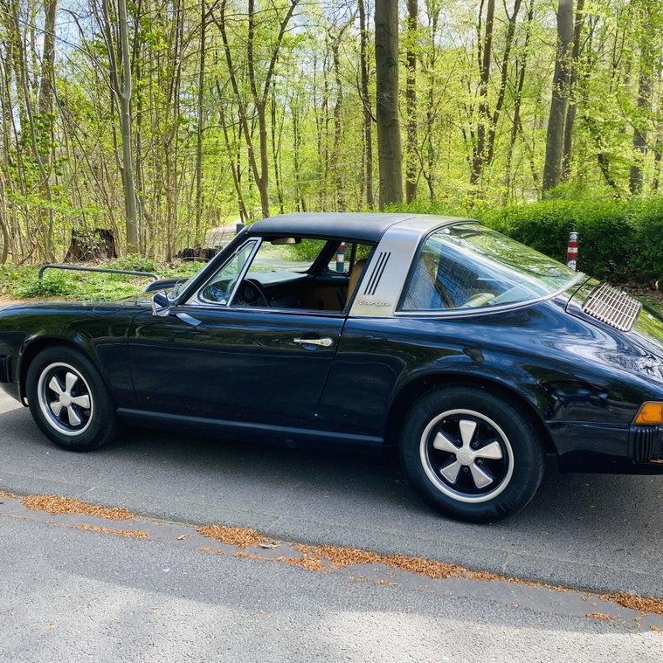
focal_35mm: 31
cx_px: 383
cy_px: 328
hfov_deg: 52.3
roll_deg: -1.8
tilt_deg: -10.1
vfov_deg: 52.5
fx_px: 672
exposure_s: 1/287
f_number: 1.8
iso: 32
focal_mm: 4.25
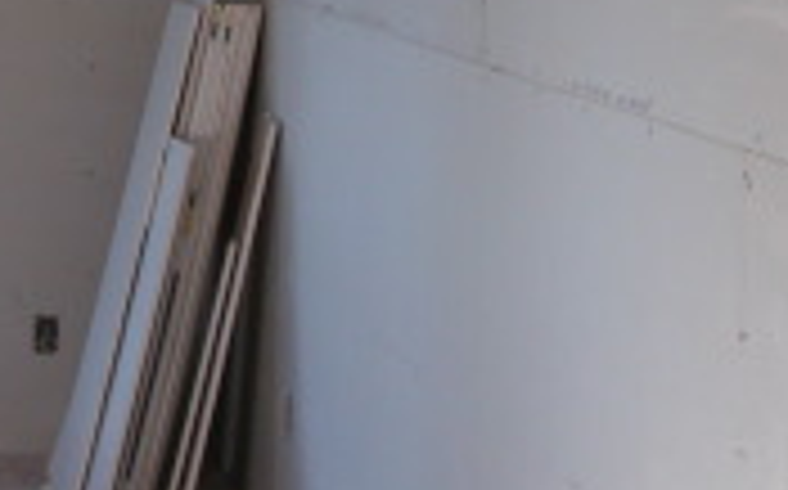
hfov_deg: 15.2
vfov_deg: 9.2
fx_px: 2918
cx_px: 95
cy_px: -391
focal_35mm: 136
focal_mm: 8.9
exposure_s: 1/71.7
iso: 100
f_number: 3.2
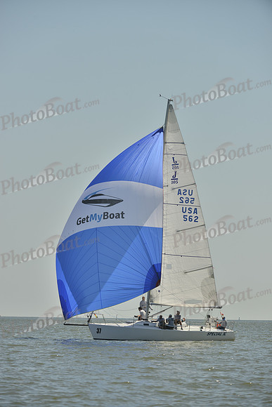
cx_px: 136
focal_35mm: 200
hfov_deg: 6.9
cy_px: 204
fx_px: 2265
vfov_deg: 10.3
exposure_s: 1/1600
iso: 200
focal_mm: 200
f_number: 7.1
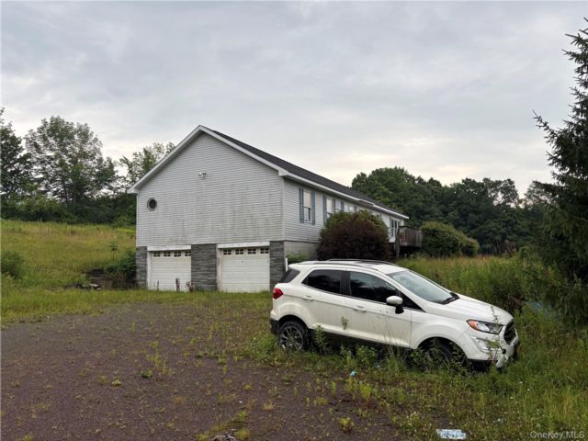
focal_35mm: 26
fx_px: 442
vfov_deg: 53.1
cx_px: 294
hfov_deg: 67.3
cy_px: 220
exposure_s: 1/920
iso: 50
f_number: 1.6
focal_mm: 5.96
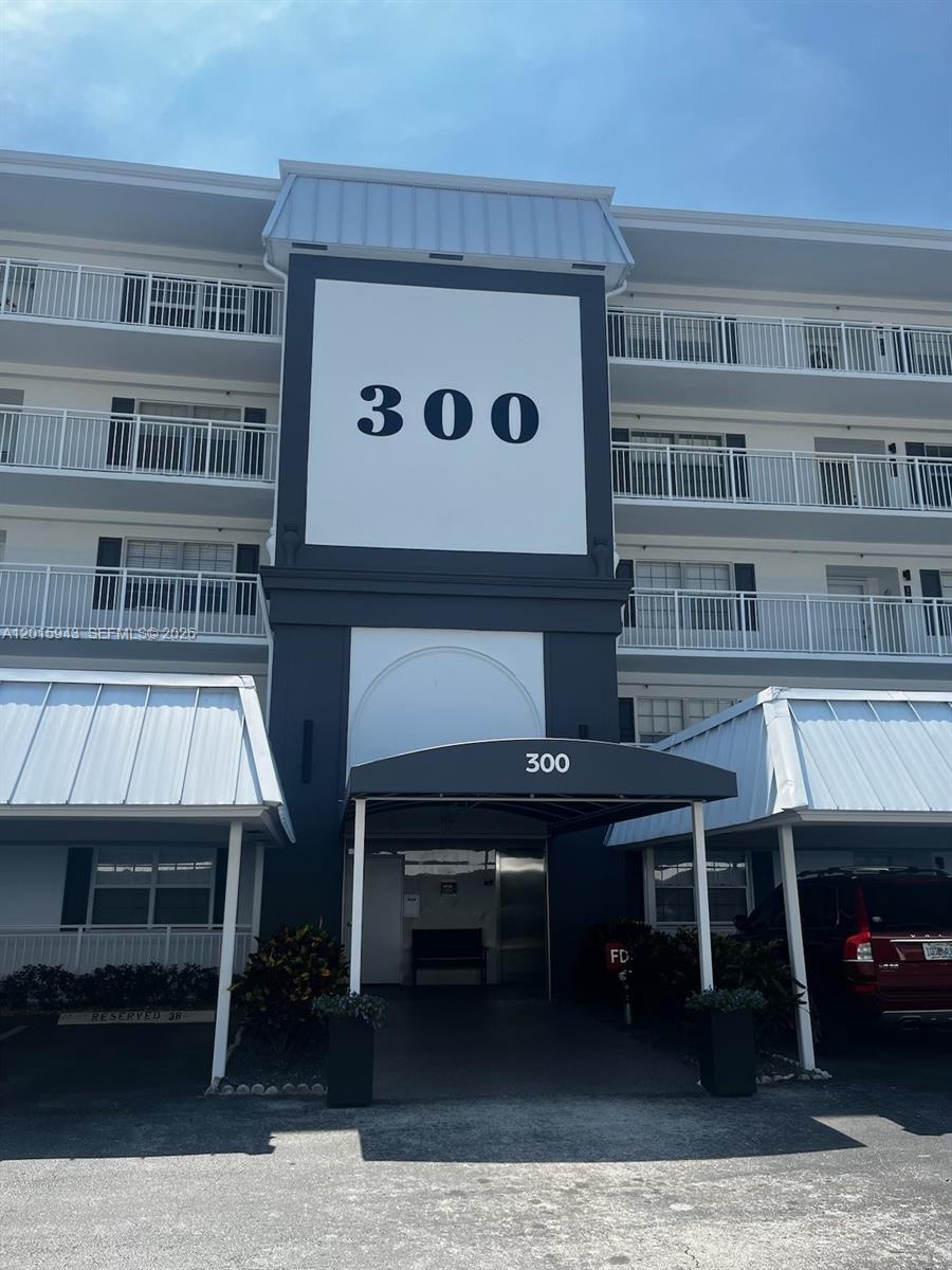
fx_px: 953
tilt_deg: +13.5
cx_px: 476
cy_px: 635
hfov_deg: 53.1
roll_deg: +0.5
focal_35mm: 26
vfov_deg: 67.3
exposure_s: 1/2463
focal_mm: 5.1
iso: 50
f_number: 1.6
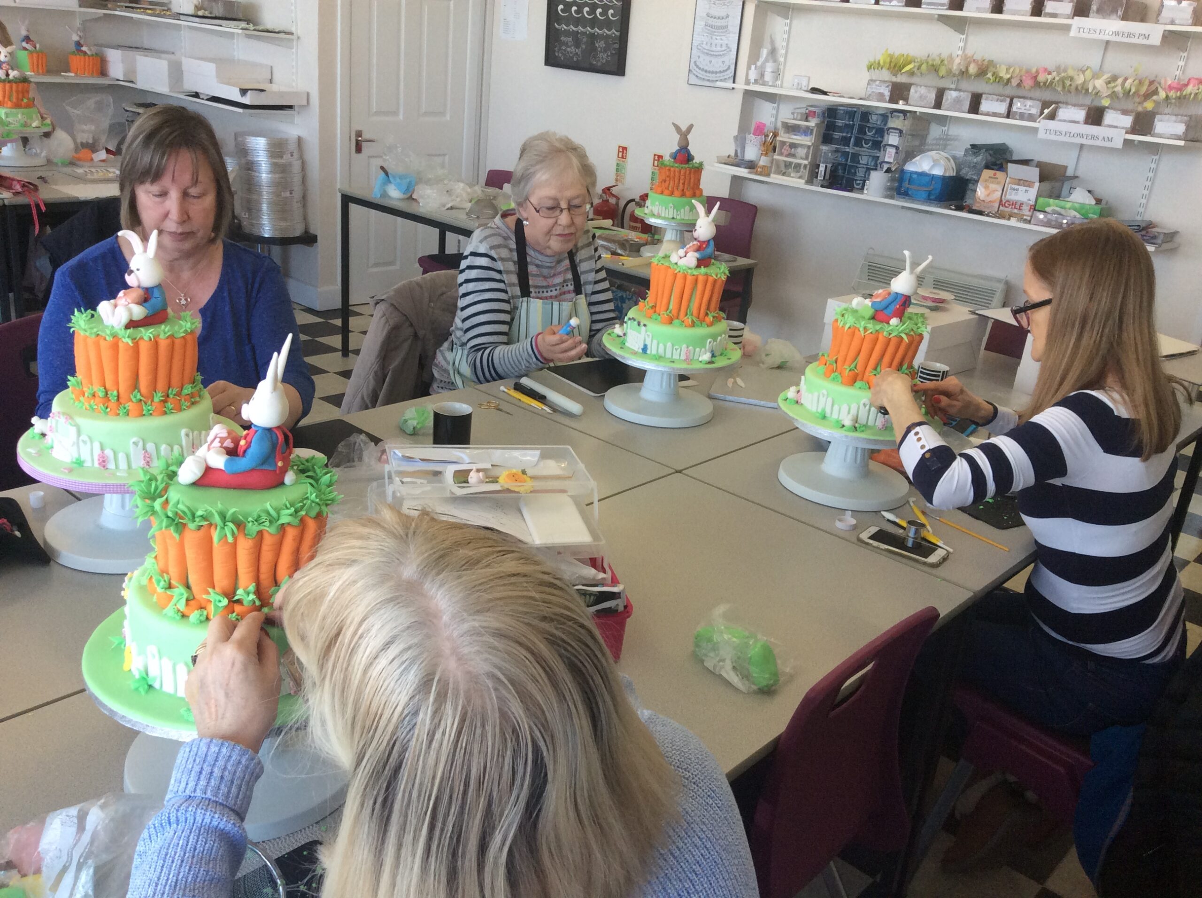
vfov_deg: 44.1
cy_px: 449
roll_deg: -6.4
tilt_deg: -20.7
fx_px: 1109
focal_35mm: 32
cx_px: 601
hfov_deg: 56.9
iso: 64
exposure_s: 1/100
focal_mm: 3.3
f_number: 2.4
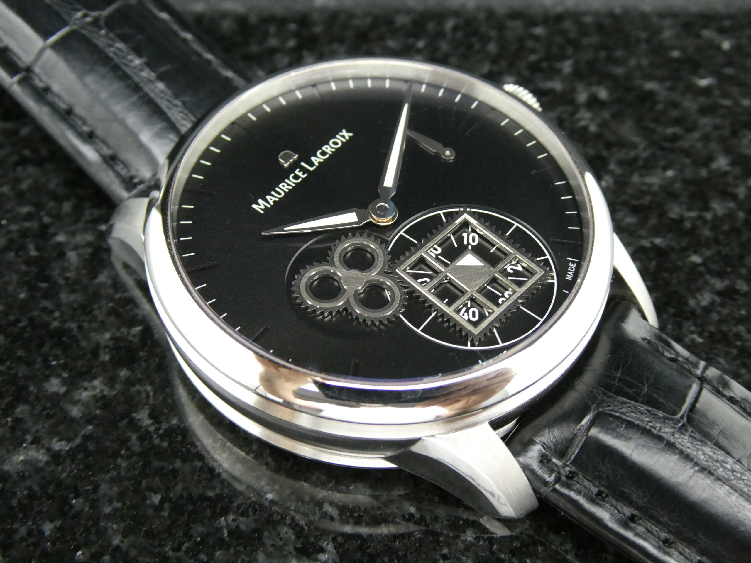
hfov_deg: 40.4
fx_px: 1020
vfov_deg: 30.9
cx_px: 376
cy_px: 282
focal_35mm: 47
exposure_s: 1/80
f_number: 4
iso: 640
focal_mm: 8.4
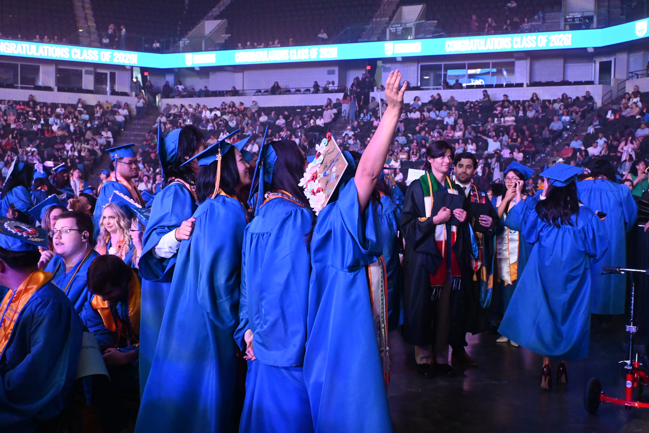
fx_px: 676
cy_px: 216
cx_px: 324
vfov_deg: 35.5
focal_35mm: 38
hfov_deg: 51.3
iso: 4500
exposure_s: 1/60
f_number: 4.2
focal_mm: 25
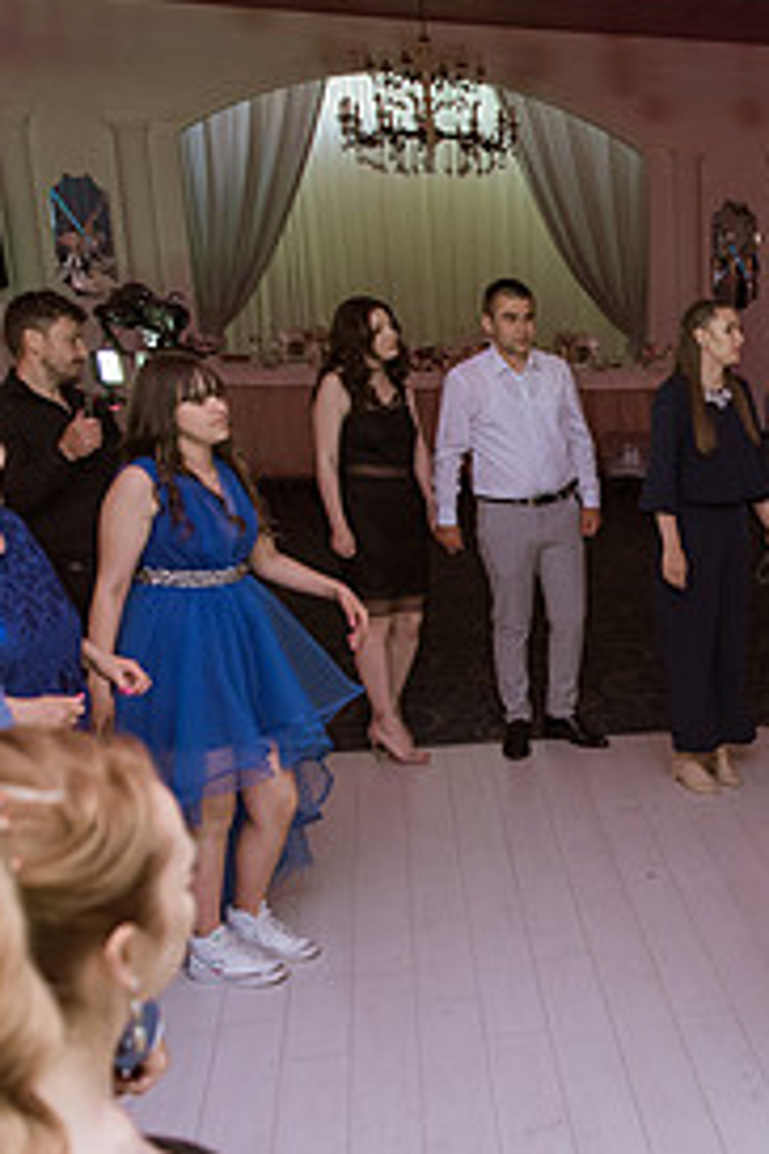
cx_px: 951
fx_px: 1634
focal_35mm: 51
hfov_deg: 23.8
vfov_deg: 38.5
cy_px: 759
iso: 1000
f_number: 2.8
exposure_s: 1/125
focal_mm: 24
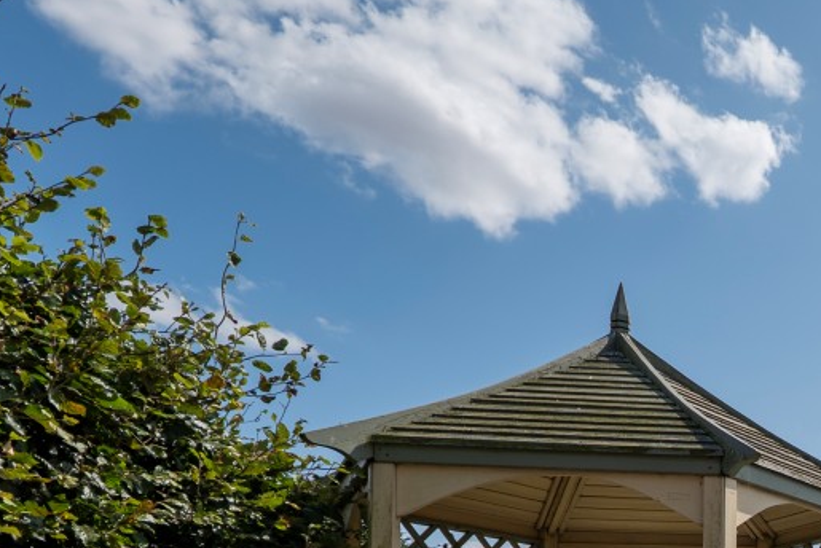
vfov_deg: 26.3
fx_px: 1004
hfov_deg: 34.8
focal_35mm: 44
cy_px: 701
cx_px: 1000
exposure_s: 1/1600
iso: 64
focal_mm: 14
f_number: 4.5
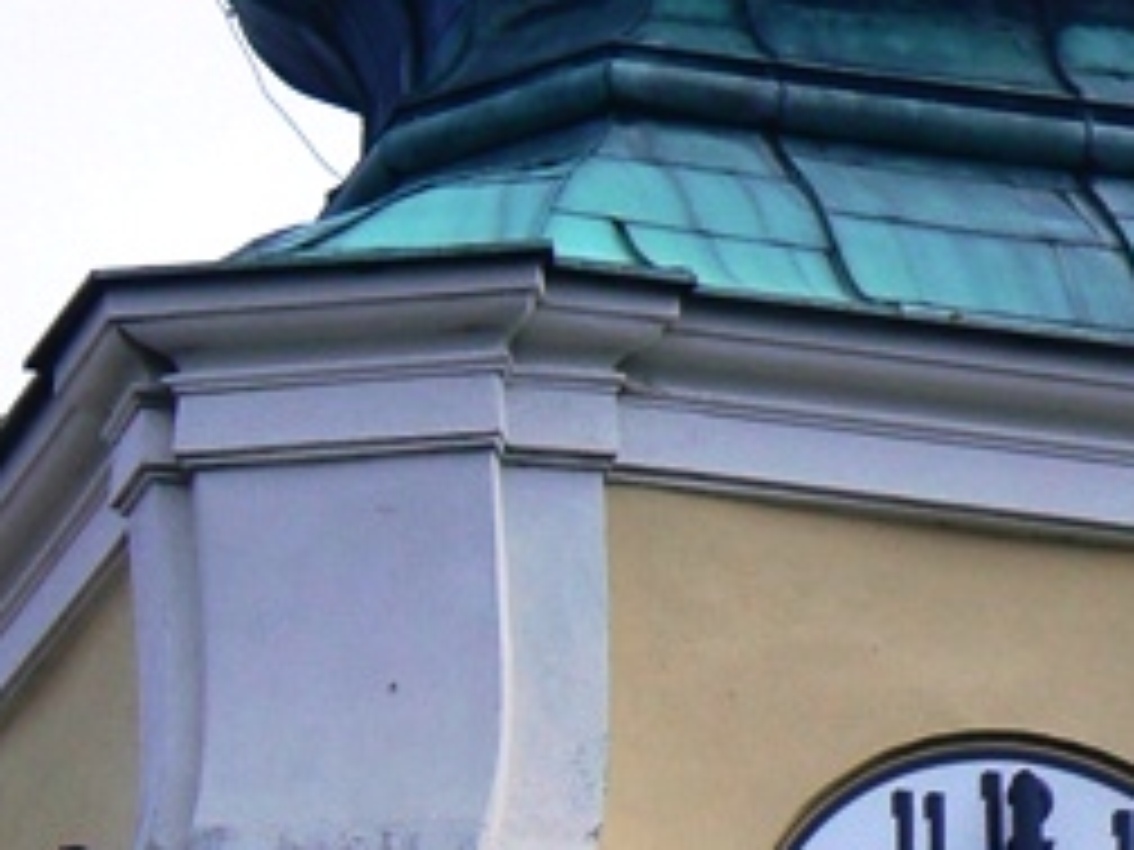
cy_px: 962
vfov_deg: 2.0
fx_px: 24930
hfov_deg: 2.6
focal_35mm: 761
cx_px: 1026
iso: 80
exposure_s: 1/400
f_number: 6.3
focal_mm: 38.9
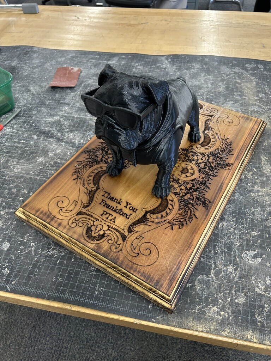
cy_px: 180
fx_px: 271
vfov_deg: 67.3
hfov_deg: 53.1
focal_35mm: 26
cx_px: 136
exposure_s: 1/60
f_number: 1.5
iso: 125
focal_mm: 5.7
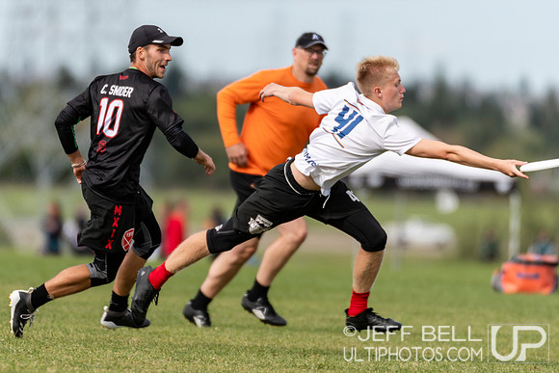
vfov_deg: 1.9
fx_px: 11504
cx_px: 221
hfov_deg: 2.8
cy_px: 165
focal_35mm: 741
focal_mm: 400
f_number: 4
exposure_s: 1/1000
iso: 100
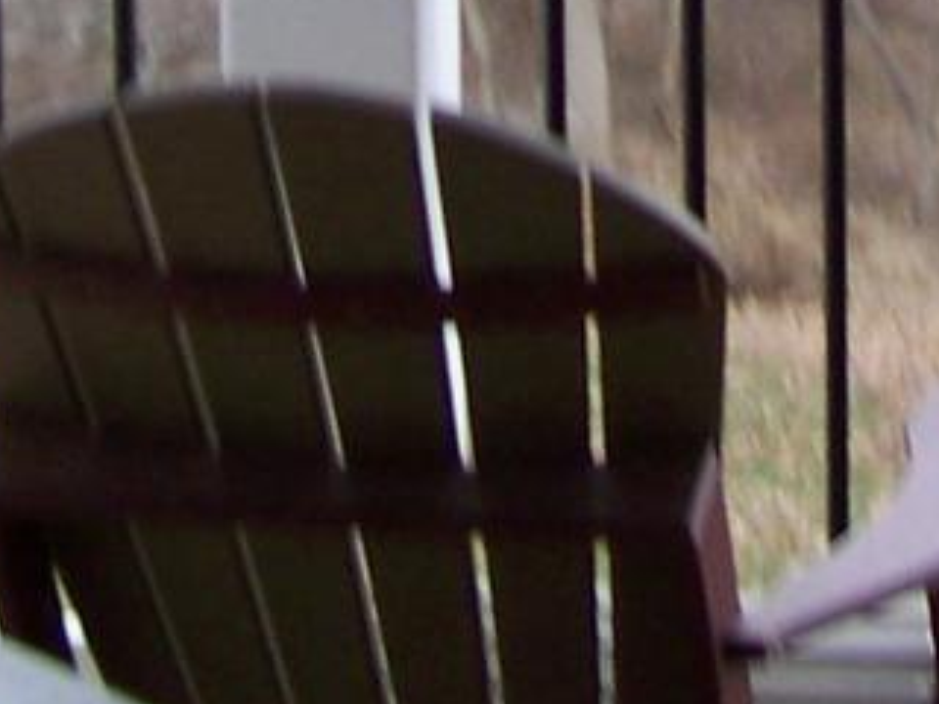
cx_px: 904
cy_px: -1006
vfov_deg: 5.9
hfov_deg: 8.1
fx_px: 6592
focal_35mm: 243
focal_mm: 6.3
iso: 64
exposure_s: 1/60
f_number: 2.8
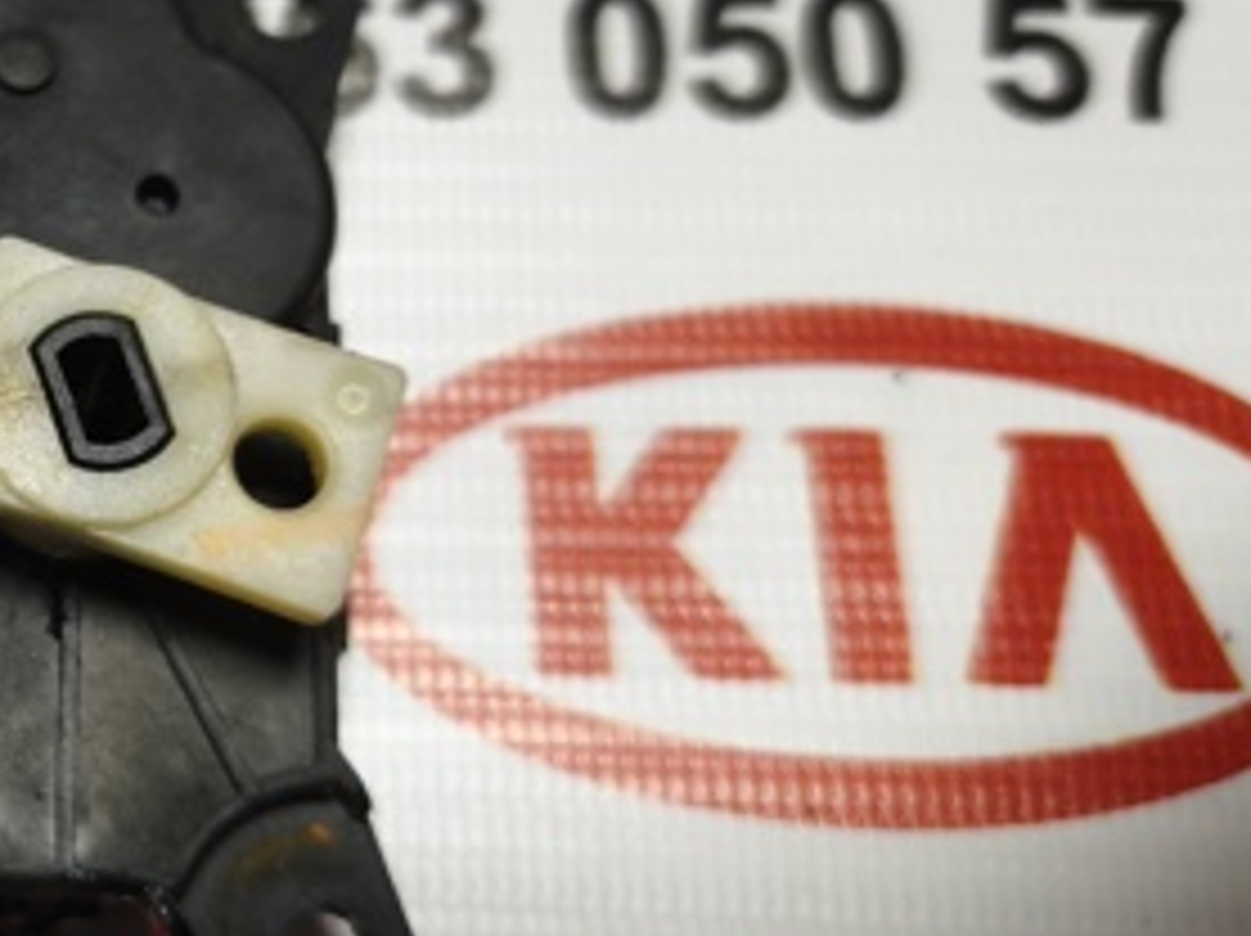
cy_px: 342
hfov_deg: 32.1
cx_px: -108
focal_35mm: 53
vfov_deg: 27.4
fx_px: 1914
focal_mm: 5.35
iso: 320
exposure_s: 1/50
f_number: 1.7
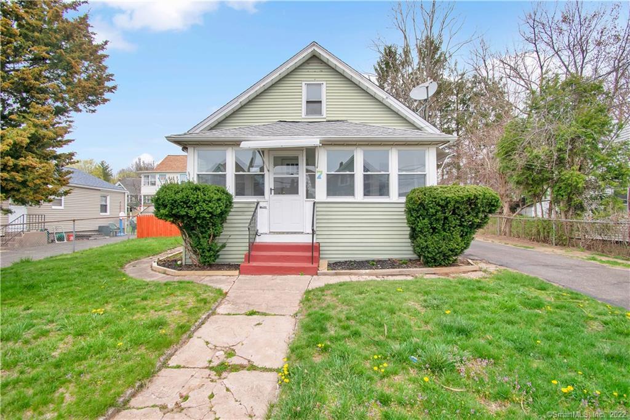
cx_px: 315
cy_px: 210
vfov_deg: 77.3
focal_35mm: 15
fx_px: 262
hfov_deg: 100.4
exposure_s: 1/125
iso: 125
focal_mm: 10
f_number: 5.6
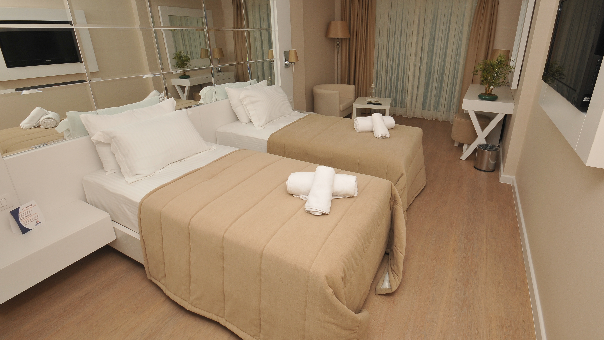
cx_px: 318
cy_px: 124
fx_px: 272
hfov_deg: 95.8
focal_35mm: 17
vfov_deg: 62.9
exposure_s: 1/250
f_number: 13
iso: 250
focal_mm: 10
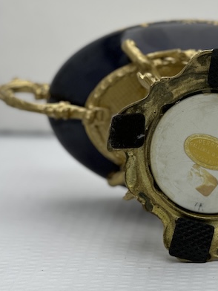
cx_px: 202
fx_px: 1318
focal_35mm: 157
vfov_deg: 12.6
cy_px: 117
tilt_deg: -11.7
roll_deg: +0.4
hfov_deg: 9.4
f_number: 2.8
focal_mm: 9
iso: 20
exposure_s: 1/116
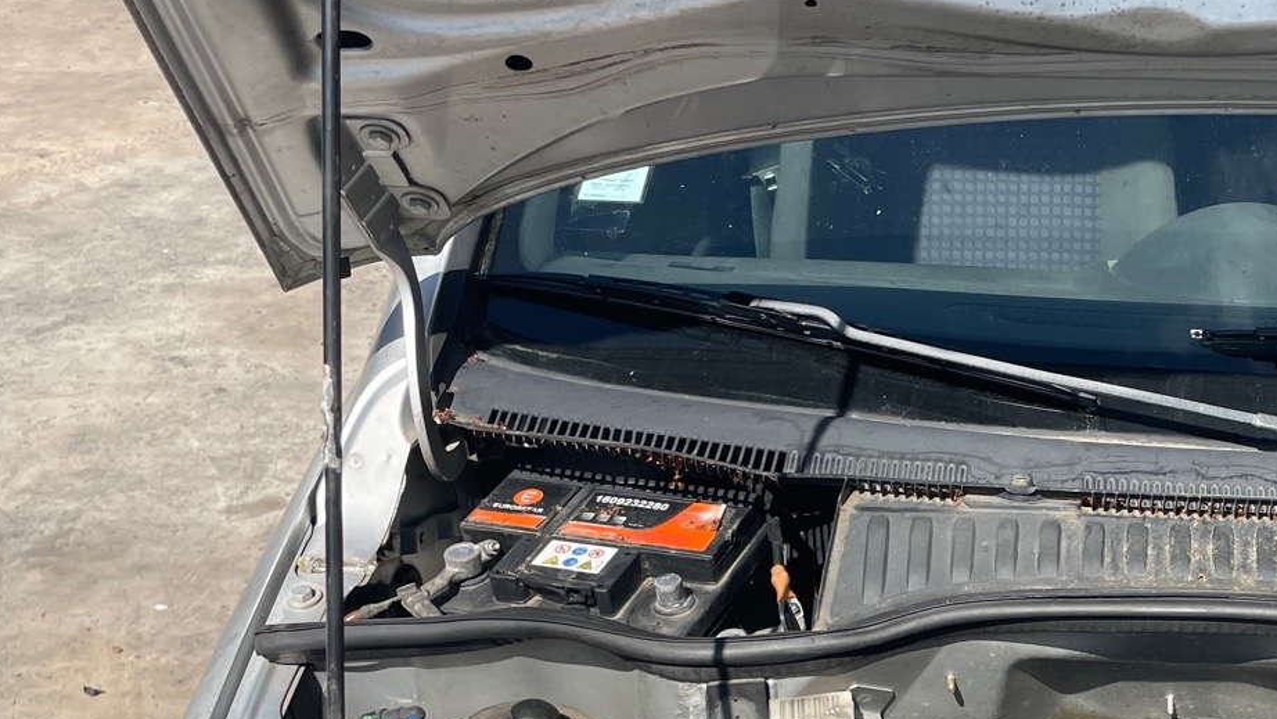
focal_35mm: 59
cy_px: 792
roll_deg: -3.2
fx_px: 1998
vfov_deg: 19.5
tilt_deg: -35.6
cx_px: 1143
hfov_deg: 33.6
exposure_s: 1/2747
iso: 32
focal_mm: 4.2
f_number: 1.6
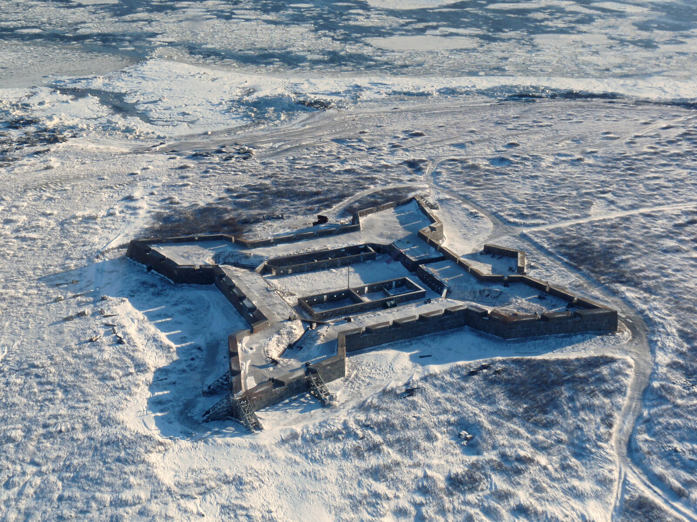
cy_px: 261
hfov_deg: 41.2
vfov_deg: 31.5
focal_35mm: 46
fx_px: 926
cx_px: 348
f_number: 5.6
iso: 100
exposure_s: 1/400
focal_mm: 8.2
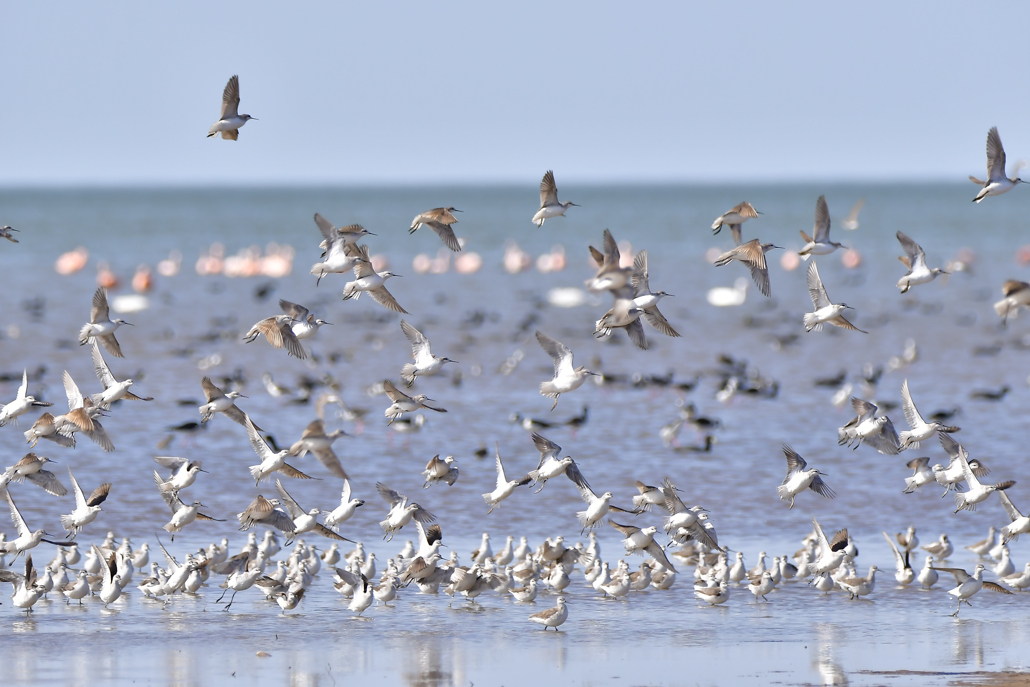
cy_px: 344
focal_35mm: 740
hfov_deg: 2.8
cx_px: 515
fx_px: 21171
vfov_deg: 1.9
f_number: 6.3
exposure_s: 1/1250
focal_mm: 370
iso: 200
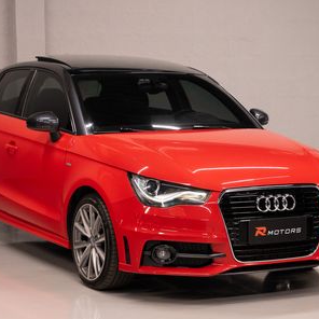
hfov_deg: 17.4
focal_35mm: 100
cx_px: 157
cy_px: 167
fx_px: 1043
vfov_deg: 17.4
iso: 3200
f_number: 3.5
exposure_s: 1/100
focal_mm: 60.4
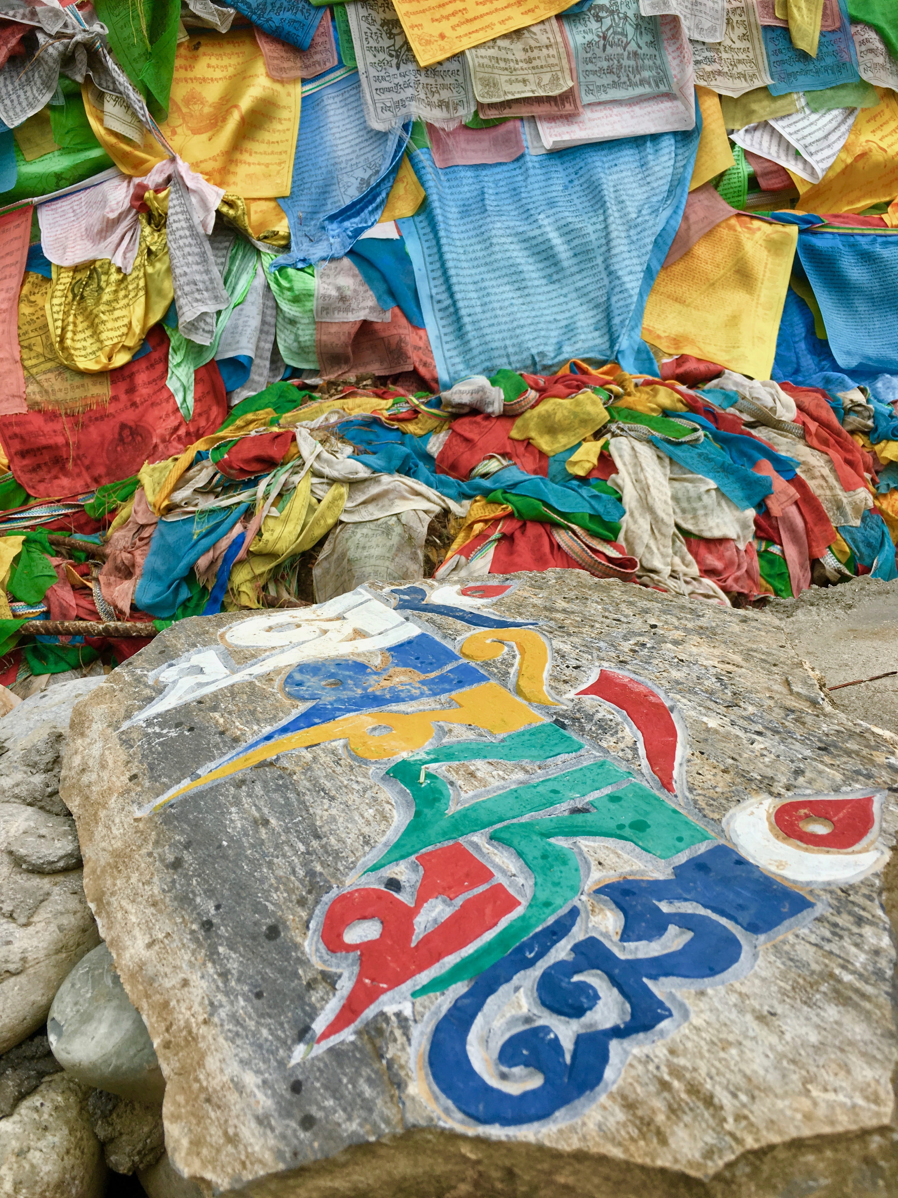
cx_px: 449
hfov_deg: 48.2
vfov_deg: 61.7
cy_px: 599
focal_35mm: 29
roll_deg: +0.1
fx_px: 1003
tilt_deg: -15.0
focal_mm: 4.15
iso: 25
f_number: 2.2
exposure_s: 1/674
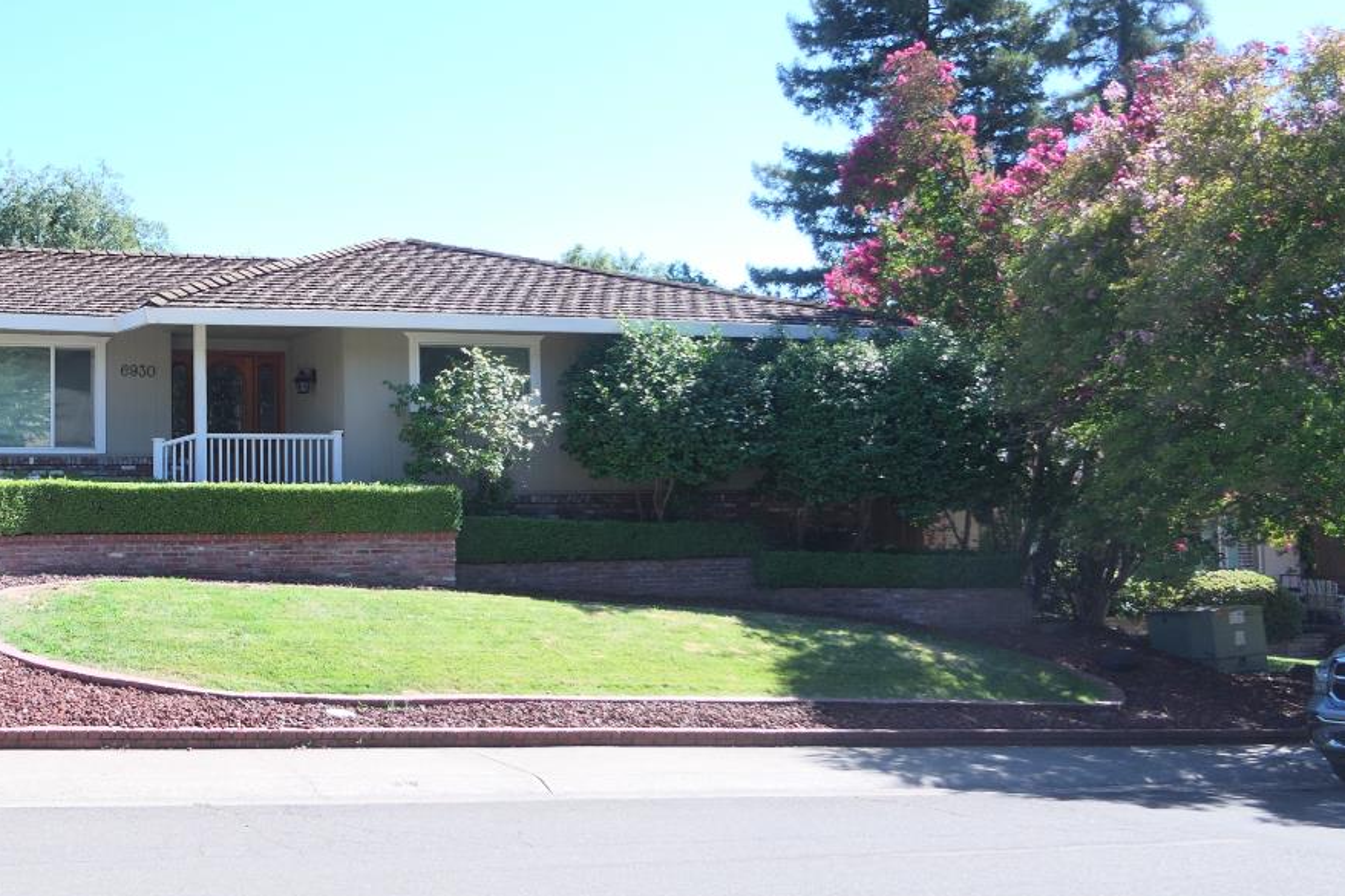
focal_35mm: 41
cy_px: 410
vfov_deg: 32.6
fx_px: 1531
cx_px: 208
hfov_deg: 44.3
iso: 125
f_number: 4
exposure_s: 1/200
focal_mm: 8.8
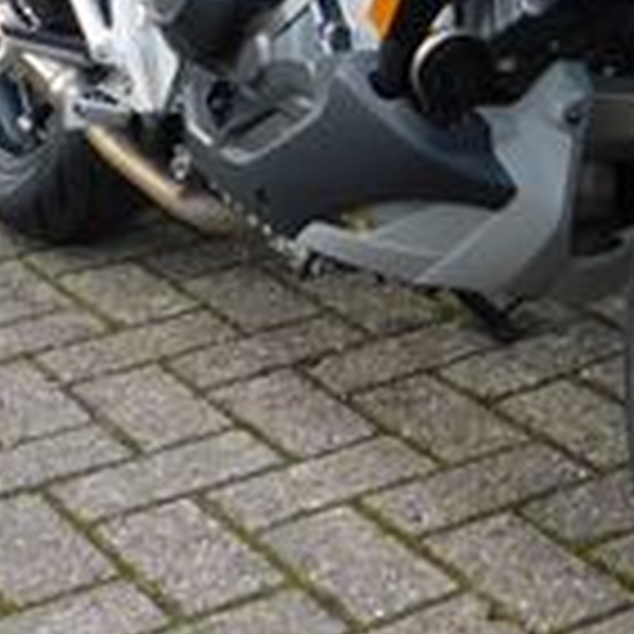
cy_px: -175
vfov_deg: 16.5
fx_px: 2072
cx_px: 665
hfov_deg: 16.9
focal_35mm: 100
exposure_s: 1/250
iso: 125
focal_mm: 4.5
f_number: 3.1
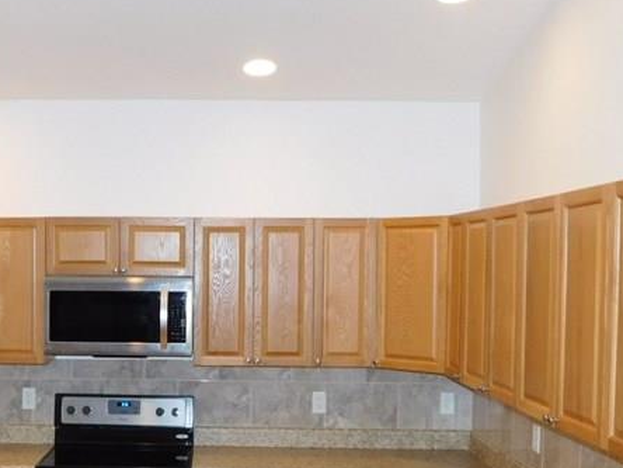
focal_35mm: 53
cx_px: 167
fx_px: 954
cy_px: 316
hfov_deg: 35.5
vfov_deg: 27.3
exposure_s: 1/30
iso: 200
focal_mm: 4
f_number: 3
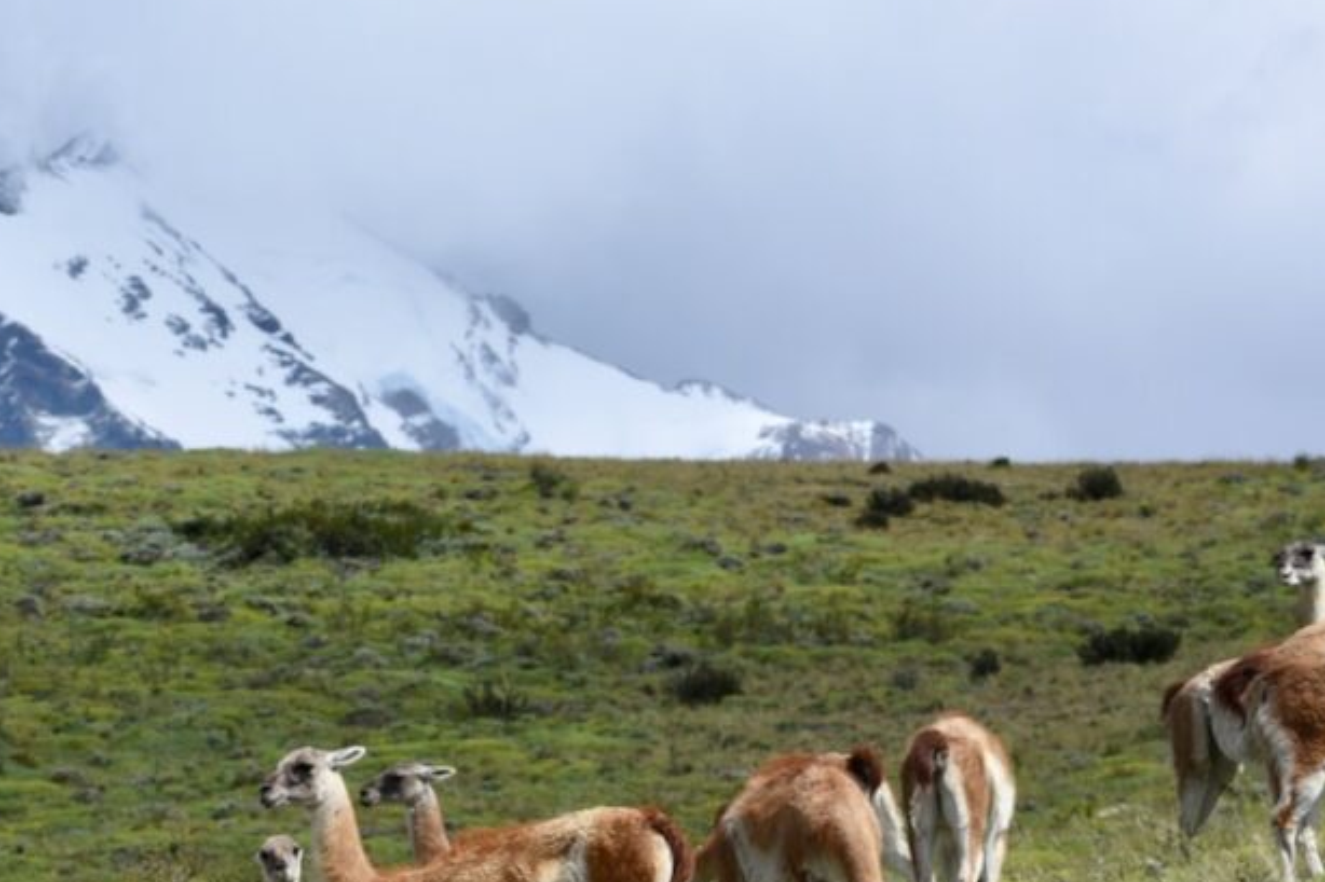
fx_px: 7359
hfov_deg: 10.3
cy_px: 701
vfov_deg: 6.9
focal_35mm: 200
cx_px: 276
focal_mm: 120
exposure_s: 1/2000
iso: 320
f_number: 9
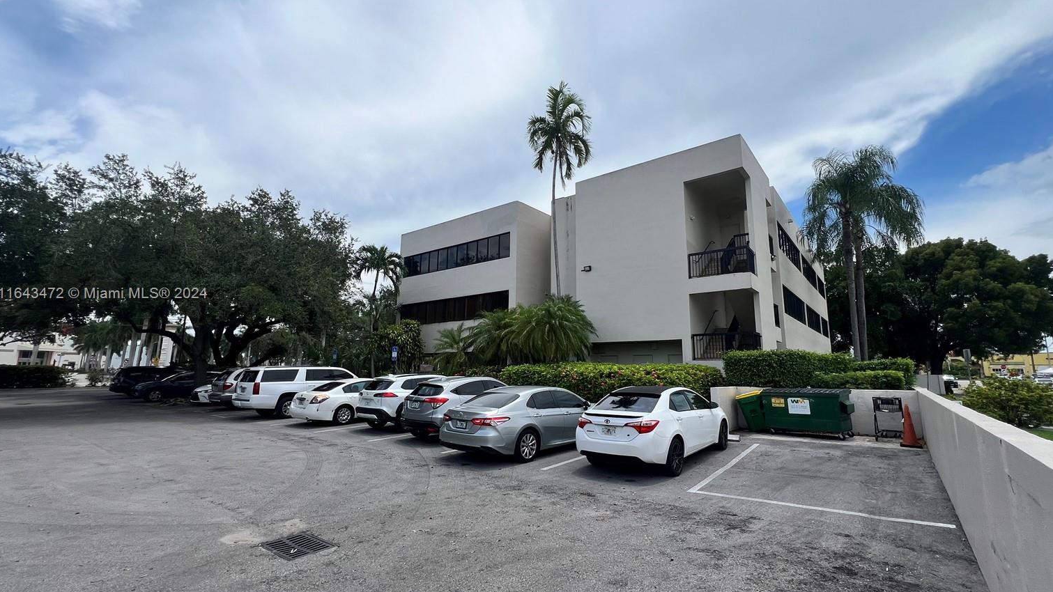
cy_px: 295
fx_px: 419
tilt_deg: +9.5
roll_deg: +0.2
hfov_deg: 103.0
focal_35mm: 15
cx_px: 542
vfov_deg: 70.5
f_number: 1.8
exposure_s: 1/2179
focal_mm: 1.57
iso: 32
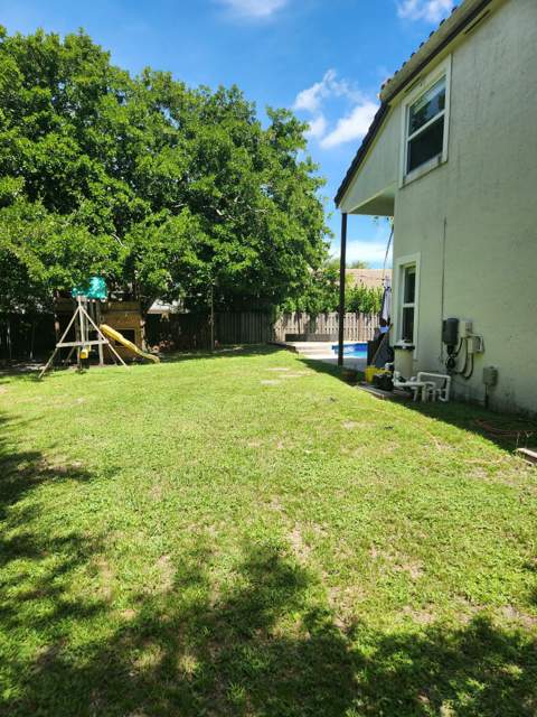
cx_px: 268
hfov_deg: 58.9
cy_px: 358
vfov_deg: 73.9
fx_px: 476
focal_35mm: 23
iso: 20
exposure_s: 1/722
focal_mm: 5.4
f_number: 1.8
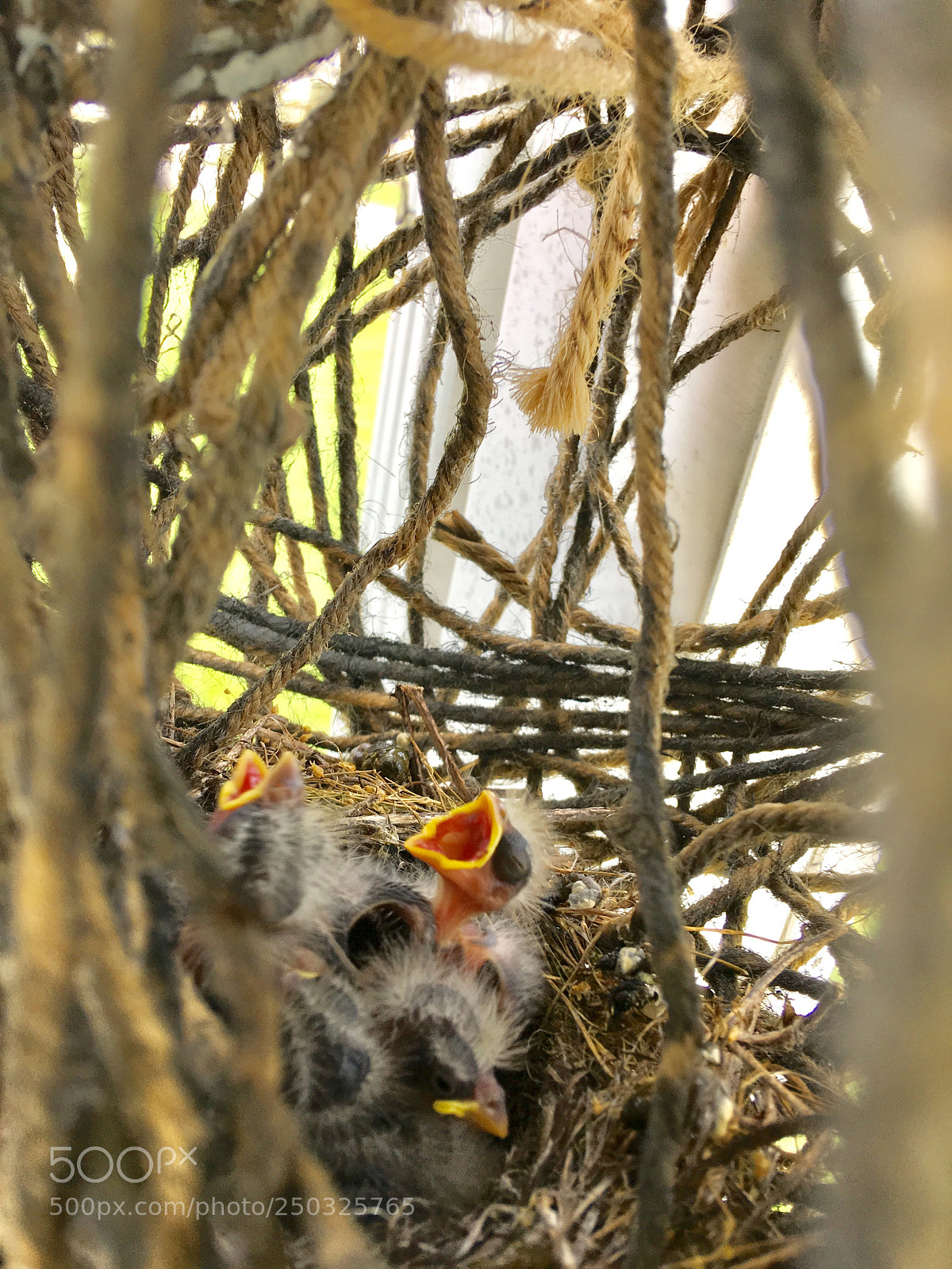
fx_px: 1063
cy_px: 634
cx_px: 476
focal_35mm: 29
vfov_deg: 61.7
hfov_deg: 48.2
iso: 32
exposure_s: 1/60
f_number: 2.2
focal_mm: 4.15
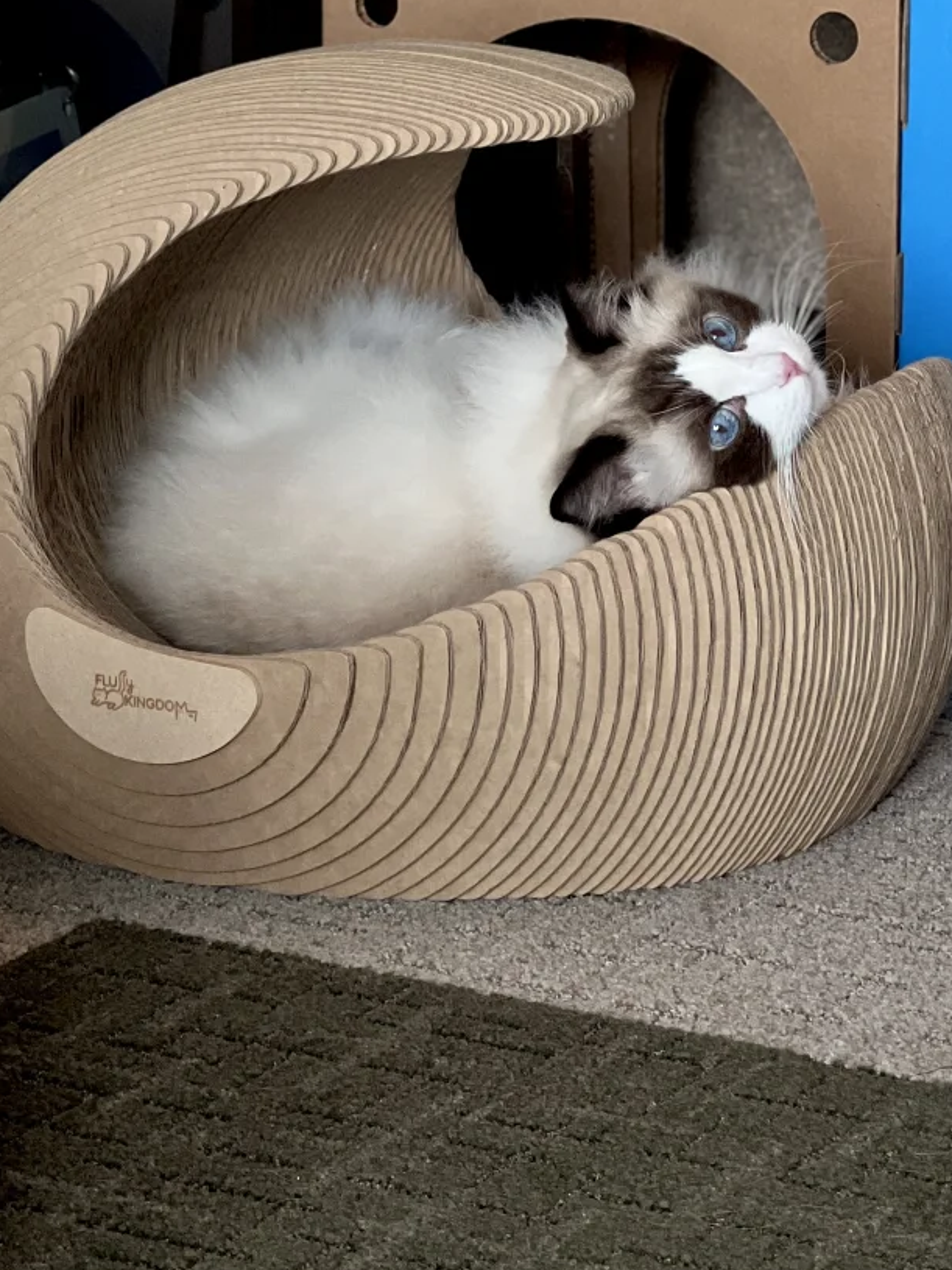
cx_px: 489
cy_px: 259
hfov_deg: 10.9
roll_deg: +0.3
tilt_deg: -10.0
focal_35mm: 136
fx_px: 4988
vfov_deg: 14.4
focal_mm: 9
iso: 250
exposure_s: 1/40
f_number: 2.8
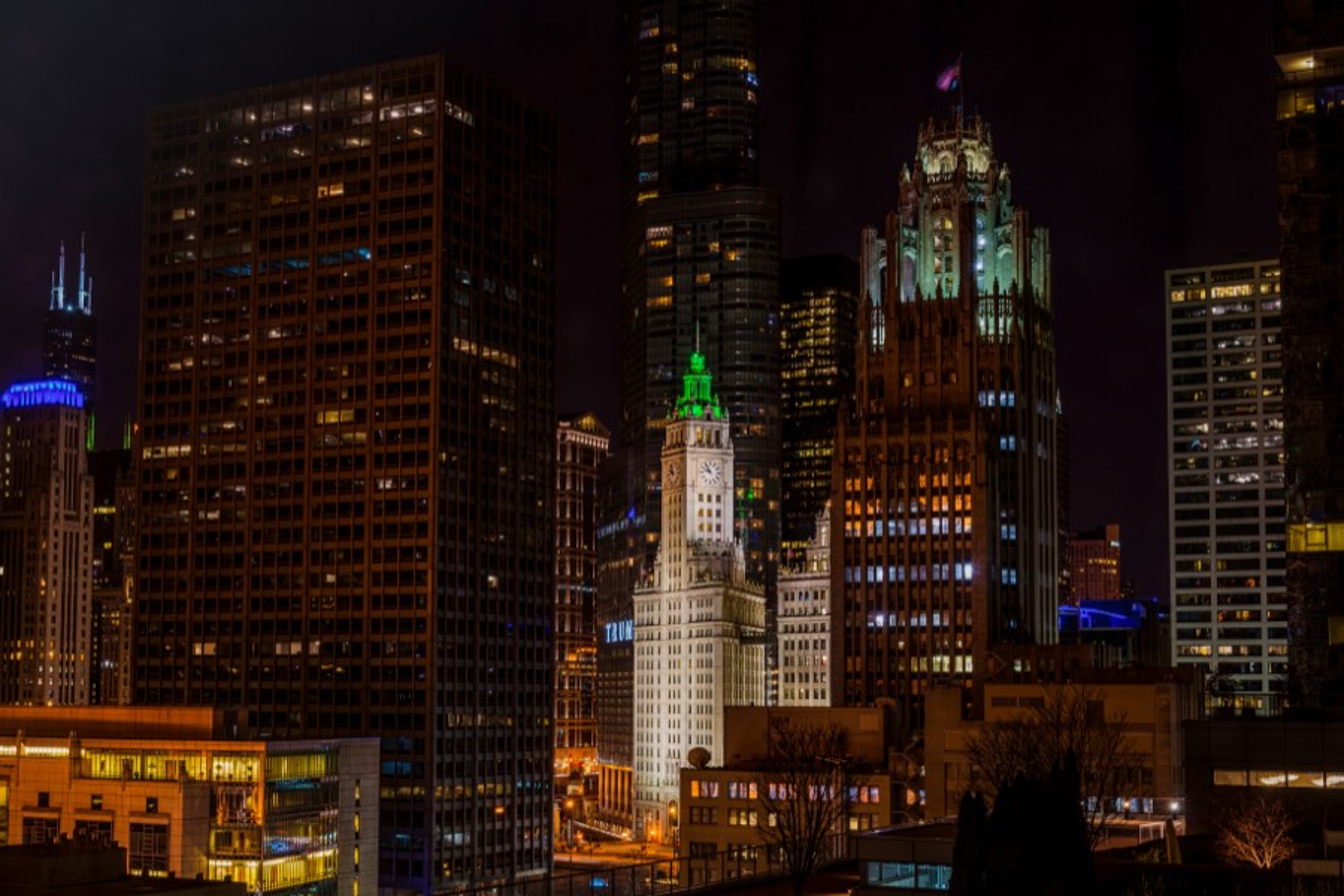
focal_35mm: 48
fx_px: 1792
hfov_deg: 41.1
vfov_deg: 28.1
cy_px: 448
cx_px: 672
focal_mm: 48
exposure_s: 13
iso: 200
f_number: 13
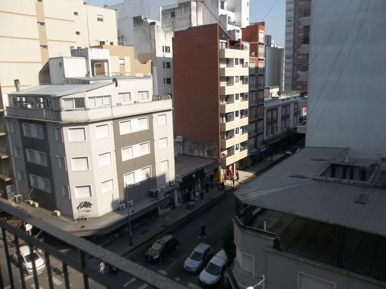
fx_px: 301
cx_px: 193
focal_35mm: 27
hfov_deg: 65.3
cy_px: 144
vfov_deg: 51.4
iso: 80
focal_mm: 4.9
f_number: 8.9
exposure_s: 1/200
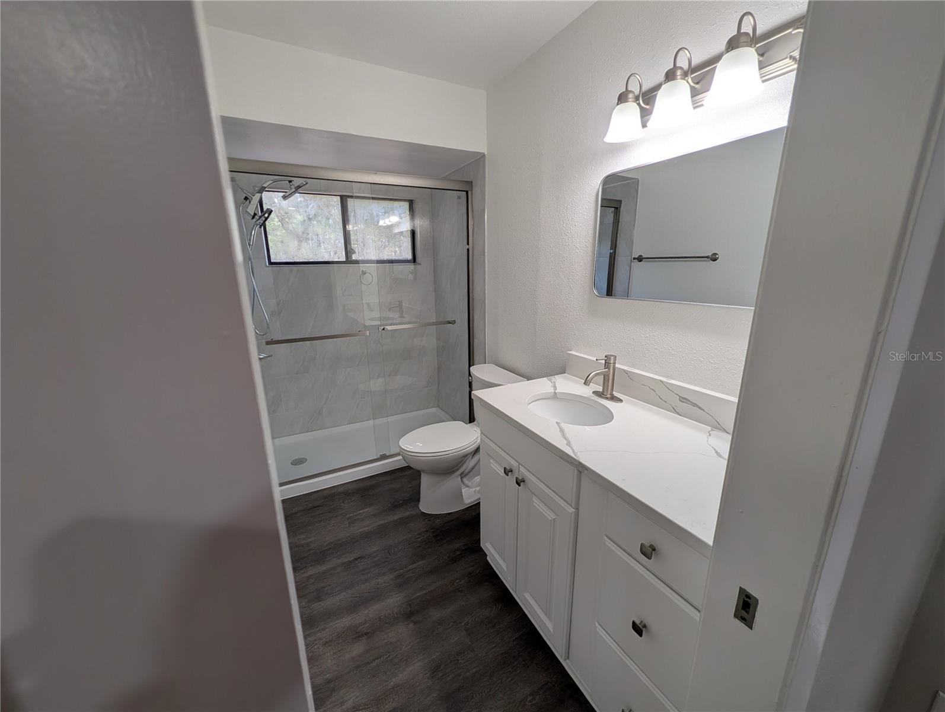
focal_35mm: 12
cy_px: 356
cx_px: 472
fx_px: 328
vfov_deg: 94.6
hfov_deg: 110.5
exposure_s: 1/164
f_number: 1.7
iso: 49
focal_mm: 2.02
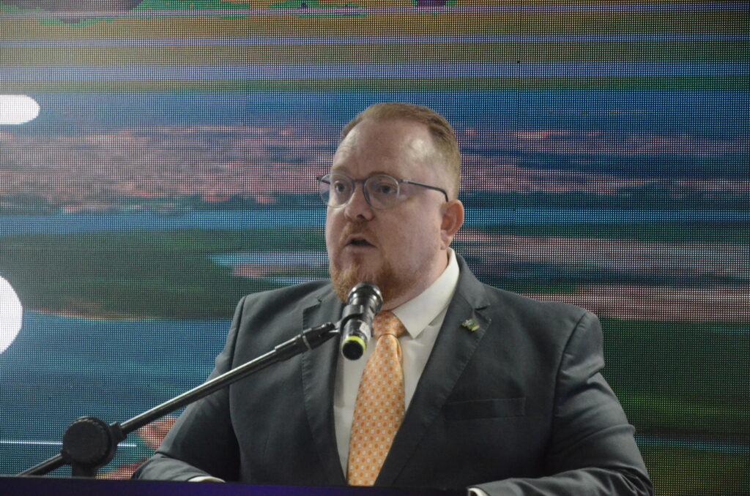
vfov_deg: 11.4
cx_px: 375
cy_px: 248
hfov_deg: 17.1
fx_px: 2495
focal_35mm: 120
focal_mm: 80
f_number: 5.6
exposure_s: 1/125
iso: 6400
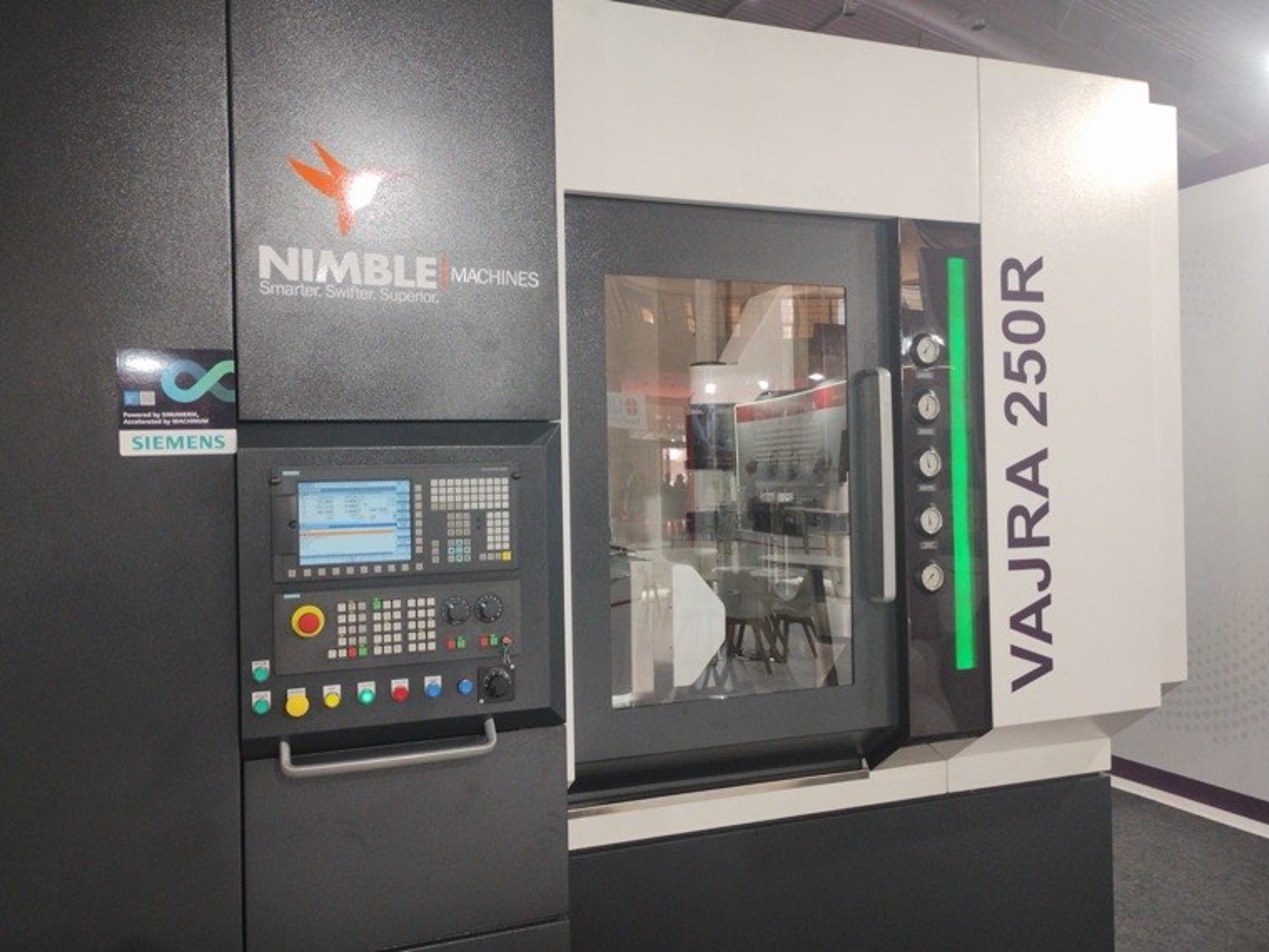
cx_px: 634
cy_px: 476
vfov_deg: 49.7
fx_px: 1026
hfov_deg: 63.4
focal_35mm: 28
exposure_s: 1/100
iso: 556
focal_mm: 4.27
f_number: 1.8
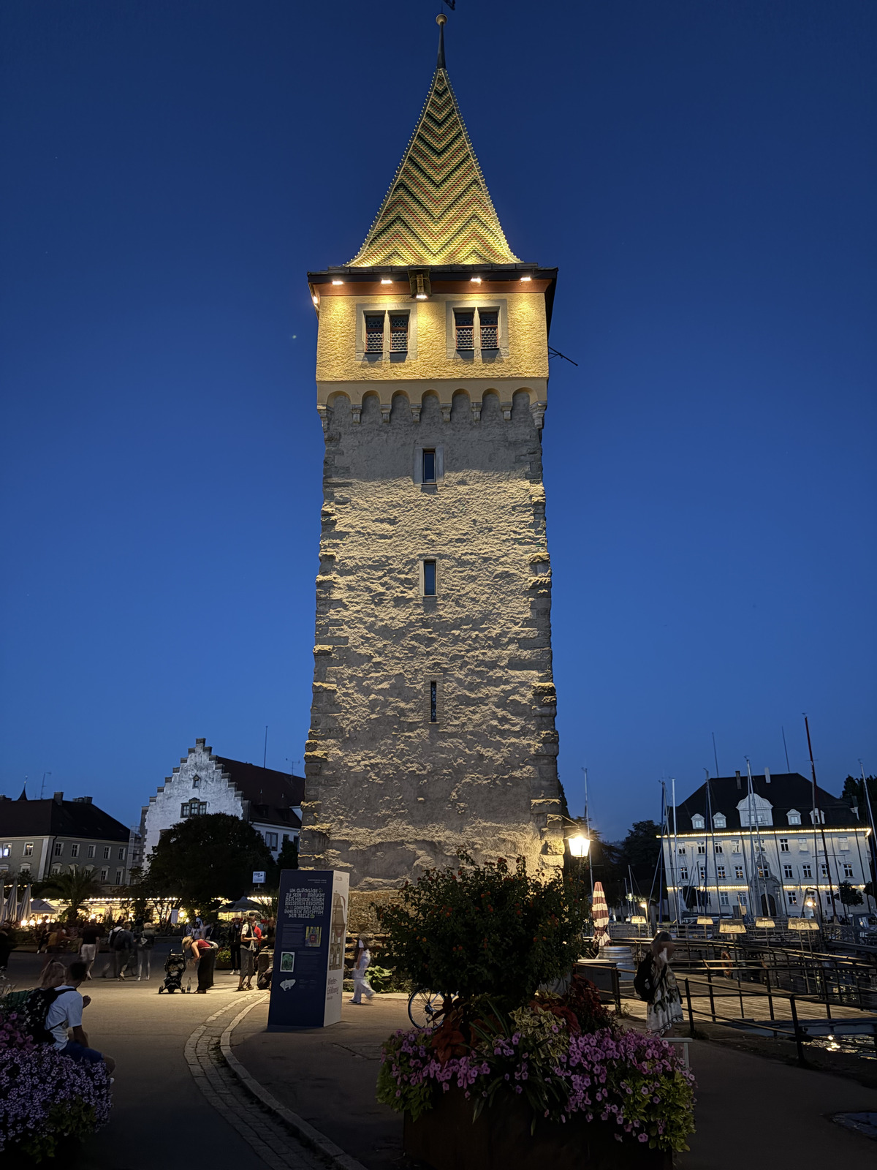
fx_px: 878
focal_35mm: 26
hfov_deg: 53.1
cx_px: 438
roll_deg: +0.4
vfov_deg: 67.3
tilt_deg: +20.8
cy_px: 585
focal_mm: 5.96
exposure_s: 1/13
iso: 640
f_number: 1.6
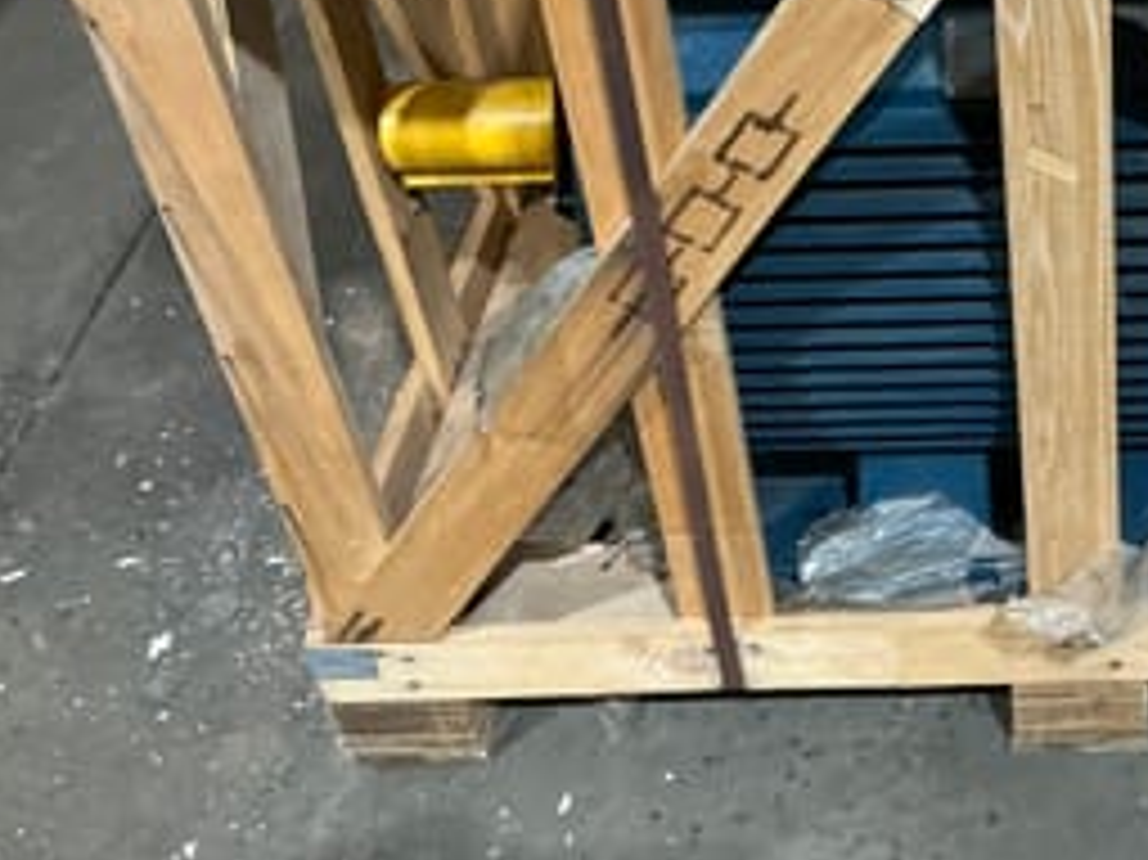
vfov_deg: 25.9
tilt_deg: -37.4
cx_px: 1071
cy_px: 124
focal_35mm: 55
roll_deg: +1.1
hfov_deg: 32.8
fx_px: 1823
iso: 200
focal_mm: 3
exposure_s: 1/50
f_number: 1.8
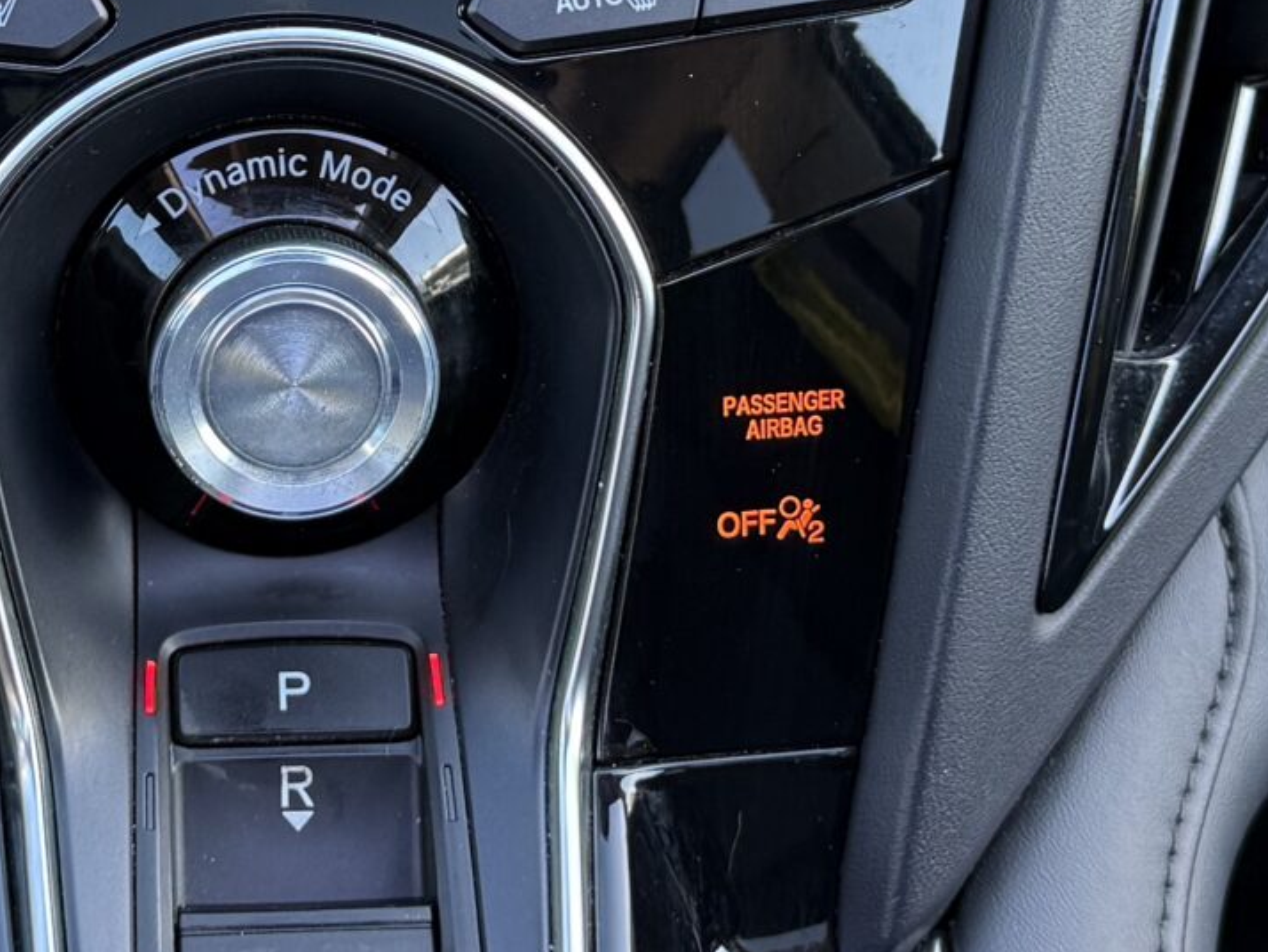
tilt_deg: -26.9
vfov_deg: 16.8
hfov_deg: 22.5
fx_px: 3151
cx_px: 309
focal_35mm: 86
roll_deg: -2.0
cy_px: 28
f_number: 1.78
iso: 160
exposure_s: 1/121
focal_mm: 6.76
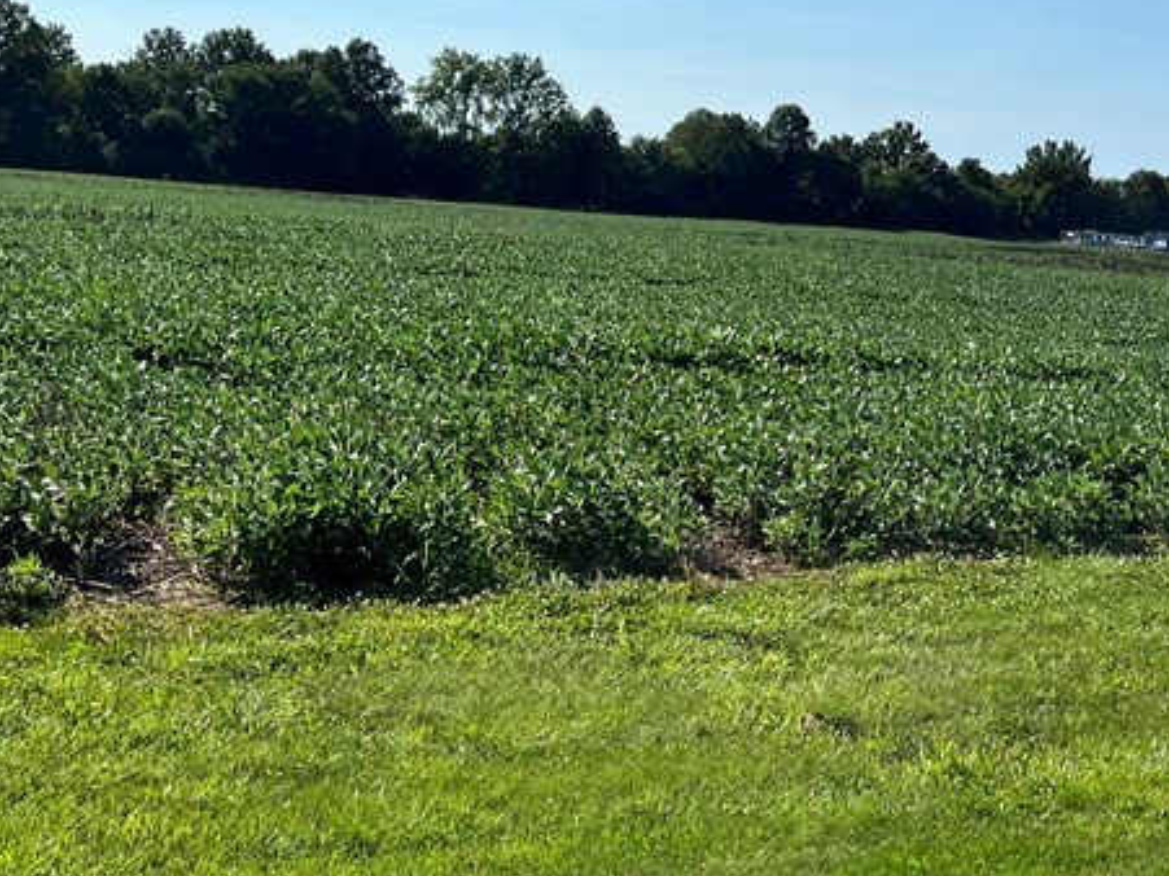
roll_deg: -2.8
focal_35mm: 59
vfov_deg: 24.6
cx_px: 933
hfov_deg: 31.9
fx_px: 1992
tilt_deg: -3.5
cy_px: 236
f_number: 1.6
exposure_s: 1/6897
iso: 50
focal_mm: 5.1
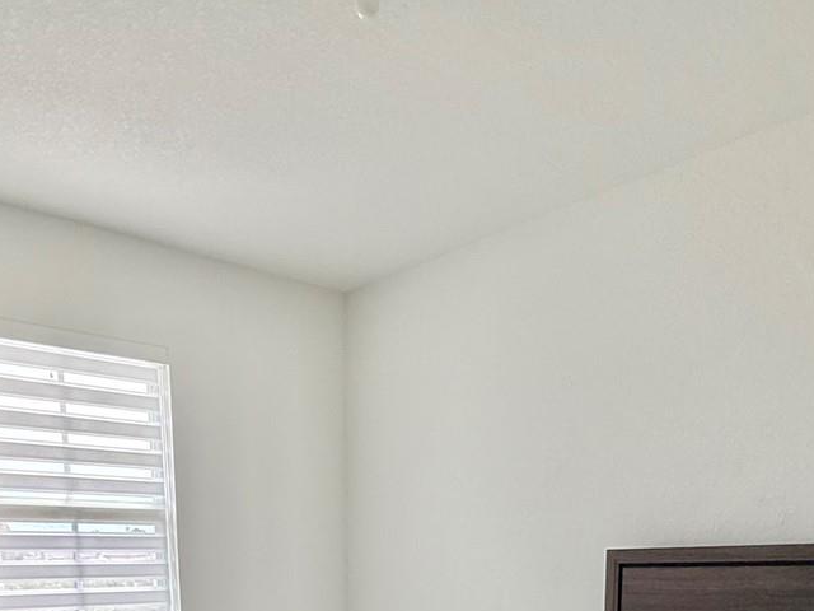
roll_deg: +0.6
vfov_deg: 33.0
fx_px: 823
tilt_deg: -11.6
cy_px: 742
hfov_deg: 52.4
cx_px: 338
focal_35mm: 35
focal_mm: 2.22
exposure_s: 1/99
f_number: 2.2
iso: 100
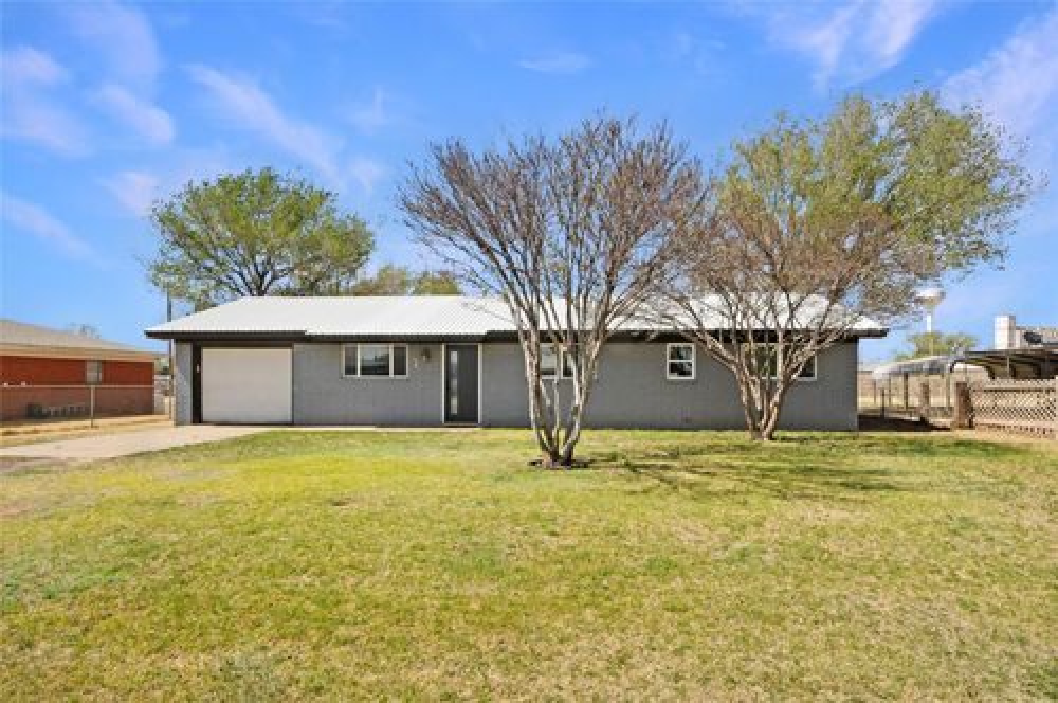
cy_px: 352
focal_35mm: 20
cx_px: 529
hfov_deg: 85.5
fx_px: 572
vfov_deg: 63.1
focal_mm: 13
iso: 200
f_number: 16
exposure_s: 1/125
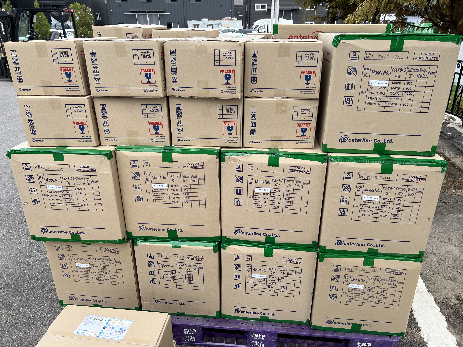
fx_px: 348
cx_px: 232
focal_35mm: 26
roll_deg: +0.6
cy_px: 174
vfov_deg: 53.1
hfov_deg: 67.3
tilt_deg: -21.4
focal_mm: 5.7
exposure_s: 1/1669
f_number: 1.5
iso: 50
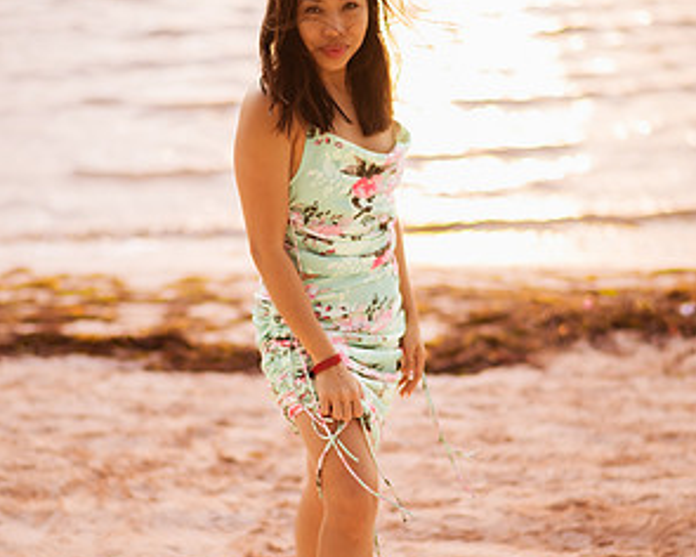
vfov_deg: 18.5
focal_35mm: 83
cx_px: 352
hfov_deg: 23.0
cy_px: 330
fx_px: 1710
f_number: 1.4
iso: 100
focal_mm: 58
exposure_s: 1/2000
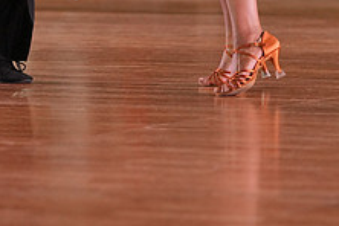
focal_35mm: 339
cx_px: 146
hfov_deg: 6.1
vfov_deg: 4.0
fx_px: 3192
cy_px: -205
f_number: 4
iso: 2500
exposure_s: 1/500
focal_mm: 130
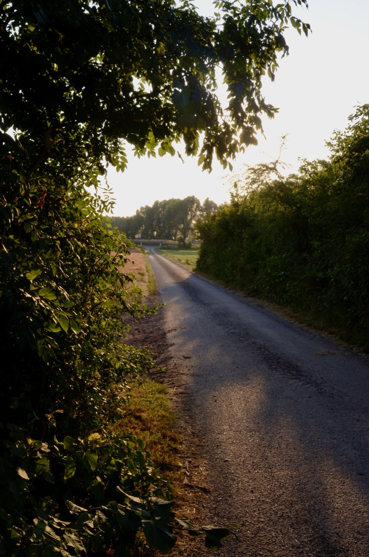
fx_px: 649
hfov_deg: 31.8
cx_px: 184
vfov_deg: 46.5
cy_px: 278
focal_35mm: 42
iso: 250
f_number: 18
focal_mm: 28
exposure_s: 1/60
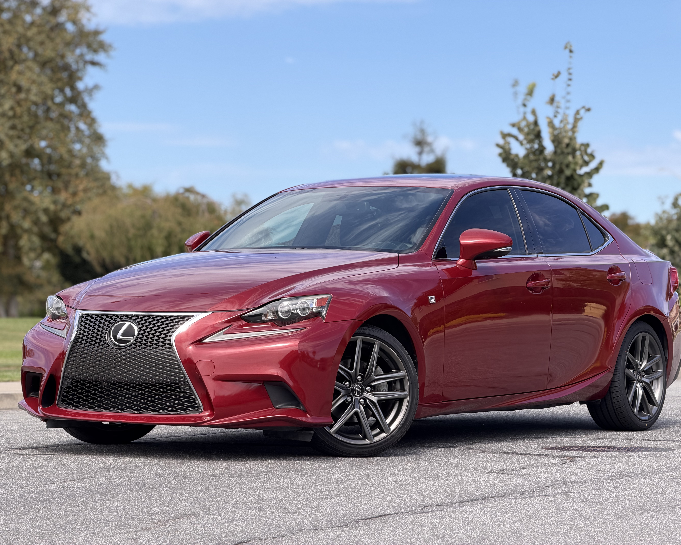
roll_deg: +0.1
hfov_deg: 18.3
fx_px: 2116
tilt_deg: +1.3
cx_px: 344
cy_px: 272
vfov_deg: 14.7
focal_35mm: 105
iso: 50
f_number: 2.8
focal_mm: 16.89
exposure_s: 1/306
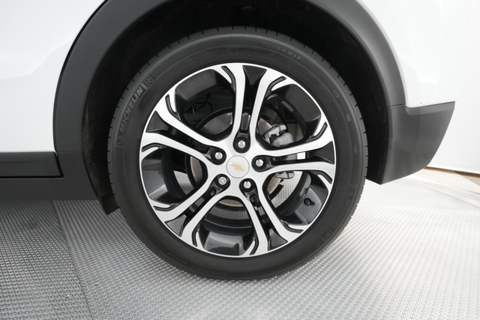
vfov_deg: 70.5
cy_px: 160
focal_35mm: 17
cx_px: 240
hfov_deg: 93.3
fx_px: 227
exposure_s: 1/100
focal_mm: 17
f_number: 4.5
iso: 4000
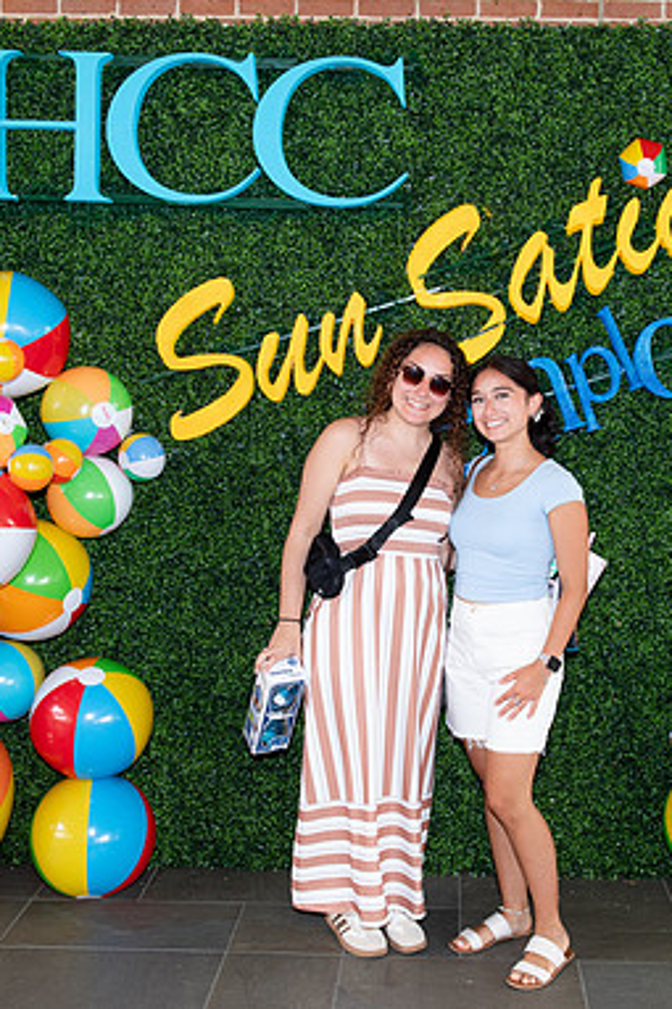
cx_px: 419
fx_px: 1373
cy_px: 502
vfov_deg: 40.4
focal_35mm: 49
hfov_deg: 27.4
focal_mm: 32
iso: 800
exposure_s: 1/160
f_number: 7.1
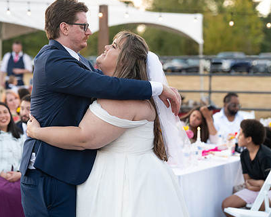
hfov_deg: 14.1
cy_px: 94
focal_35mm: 136
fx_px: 1091
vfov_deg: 11.3
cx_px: 92
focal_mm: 100
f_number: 4
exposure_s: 1/500
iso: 1600
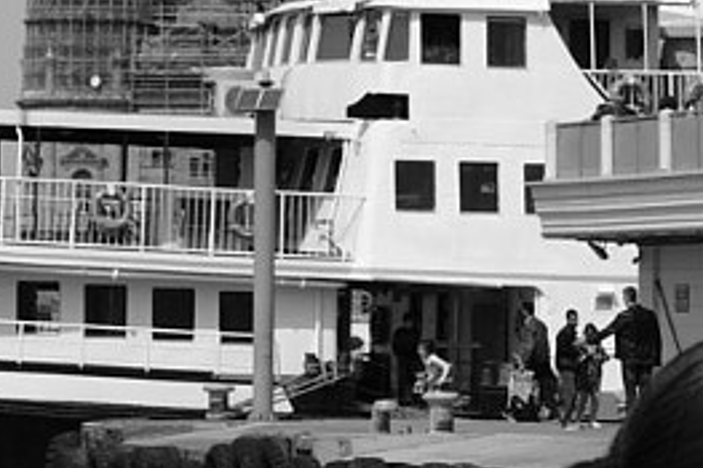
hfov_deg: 6.4
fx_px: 6303
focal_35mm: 323
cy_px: -80
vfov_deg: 4.2
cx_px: 430
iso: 200
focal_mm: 35
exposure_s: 1/1700
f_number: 5.6
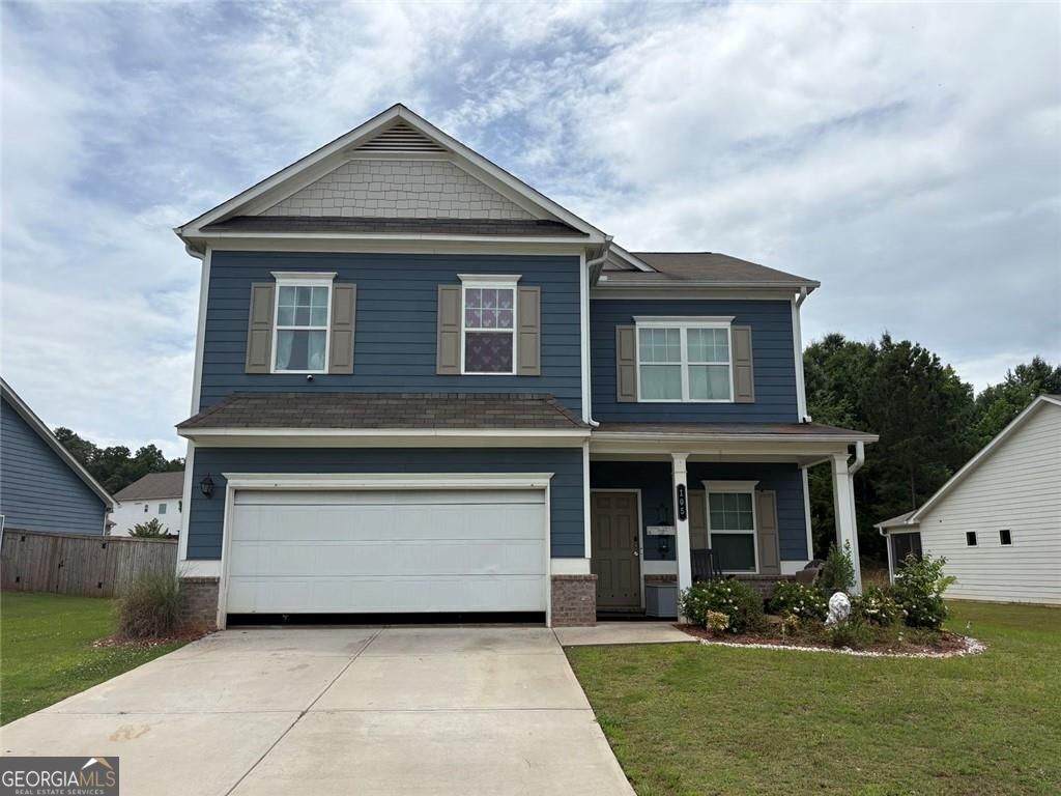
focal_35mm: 26
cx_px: 530
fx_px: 797
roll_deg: +0.4
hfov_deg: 67.3
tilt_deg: +11.6
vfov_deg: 53.1
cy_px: 398
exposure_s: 1/6993
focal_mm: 5.96
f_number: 1.6
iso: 50
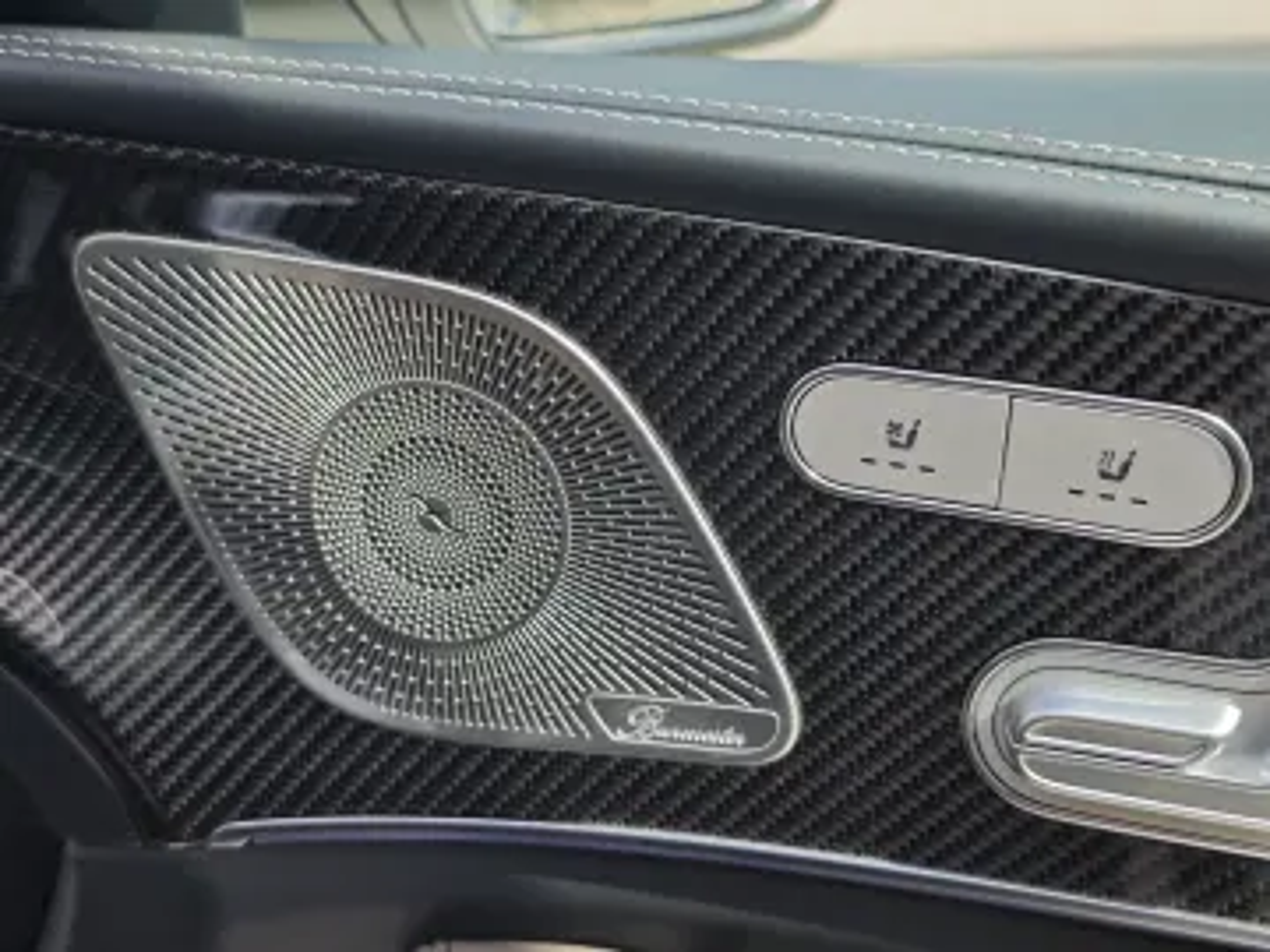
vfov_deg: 40.7
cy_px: 476
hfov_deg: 52.6
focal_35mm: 35
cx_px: 635
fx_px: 1284
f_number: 1.4
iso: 50
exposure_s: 1/630
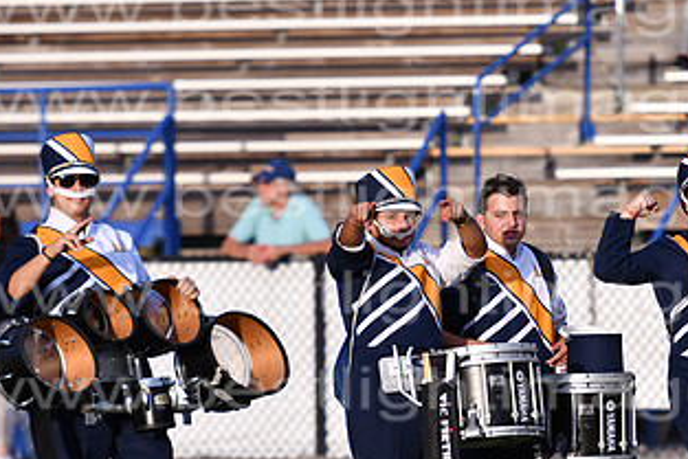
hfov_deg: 4.4
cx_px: 468
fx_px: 9043
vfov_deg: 2.9
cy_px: 346
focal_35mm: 473
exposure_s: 1/3200
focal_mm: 170
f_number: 3.2
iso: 400
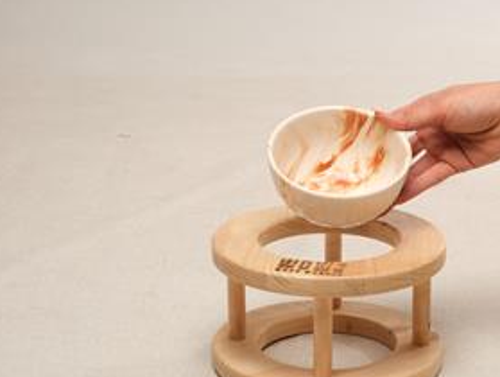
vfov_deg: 13.5
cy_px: 199
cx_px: 346
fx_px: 1591
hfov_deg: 17.8
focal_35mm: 110
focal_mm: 53.3
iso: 320
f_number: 18
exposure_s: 1/160
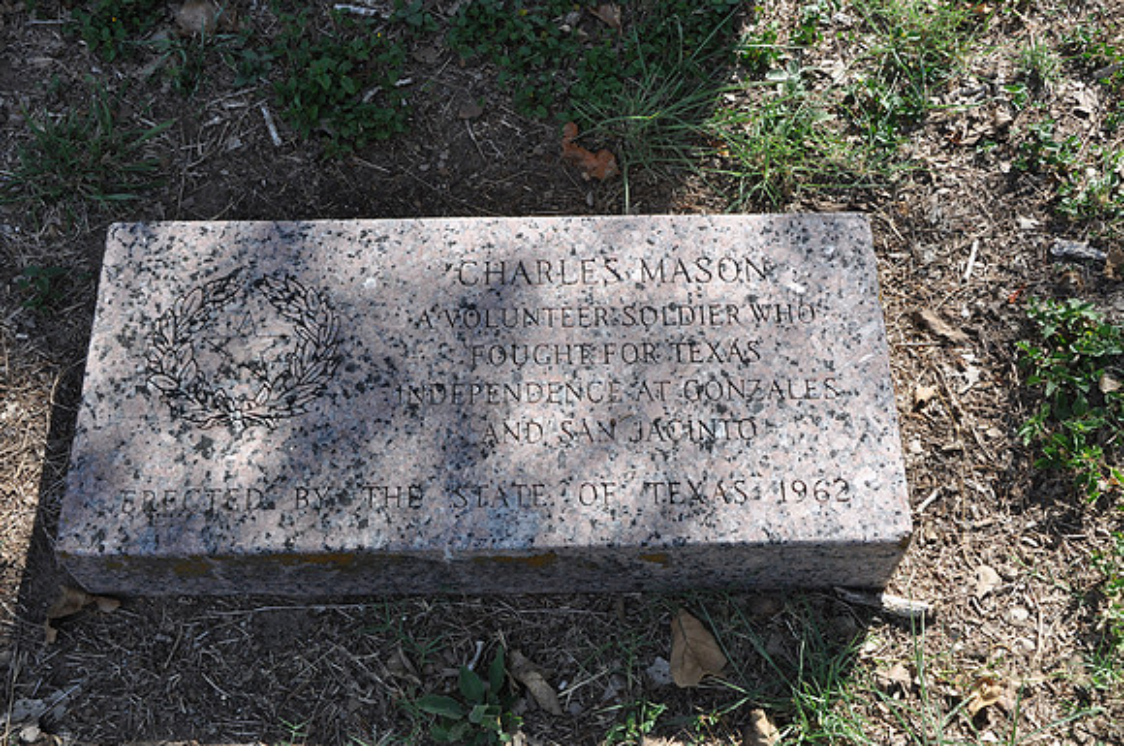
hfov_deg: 43.7
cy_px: 373
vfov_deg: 29.8
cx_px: 562
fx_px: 1403
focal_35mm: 45
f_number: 10
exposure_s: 1/100
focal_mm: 30
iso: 200
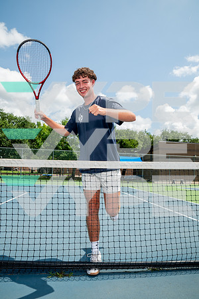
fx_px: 199
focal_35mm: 24
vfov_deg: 73.7
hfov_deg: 53.1
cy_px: 150
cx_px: 100
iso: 125
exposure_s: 1/400
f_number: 7.1
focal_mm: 24
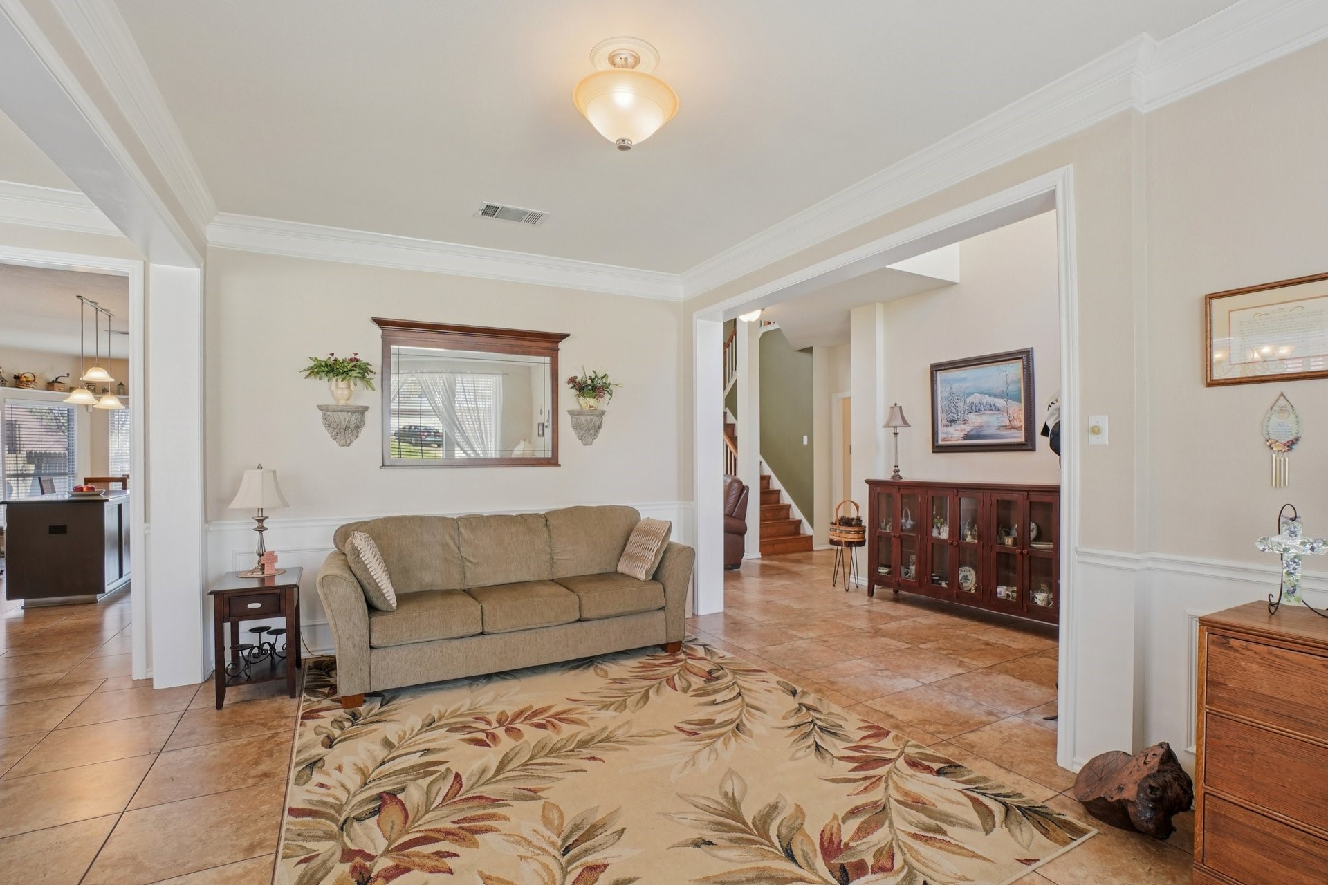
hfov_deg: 96.7
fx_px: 590
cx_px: 679
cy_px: 464
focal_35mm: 16
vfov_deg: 73.7
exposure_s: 1/15
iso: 400
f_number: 8
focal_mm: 10
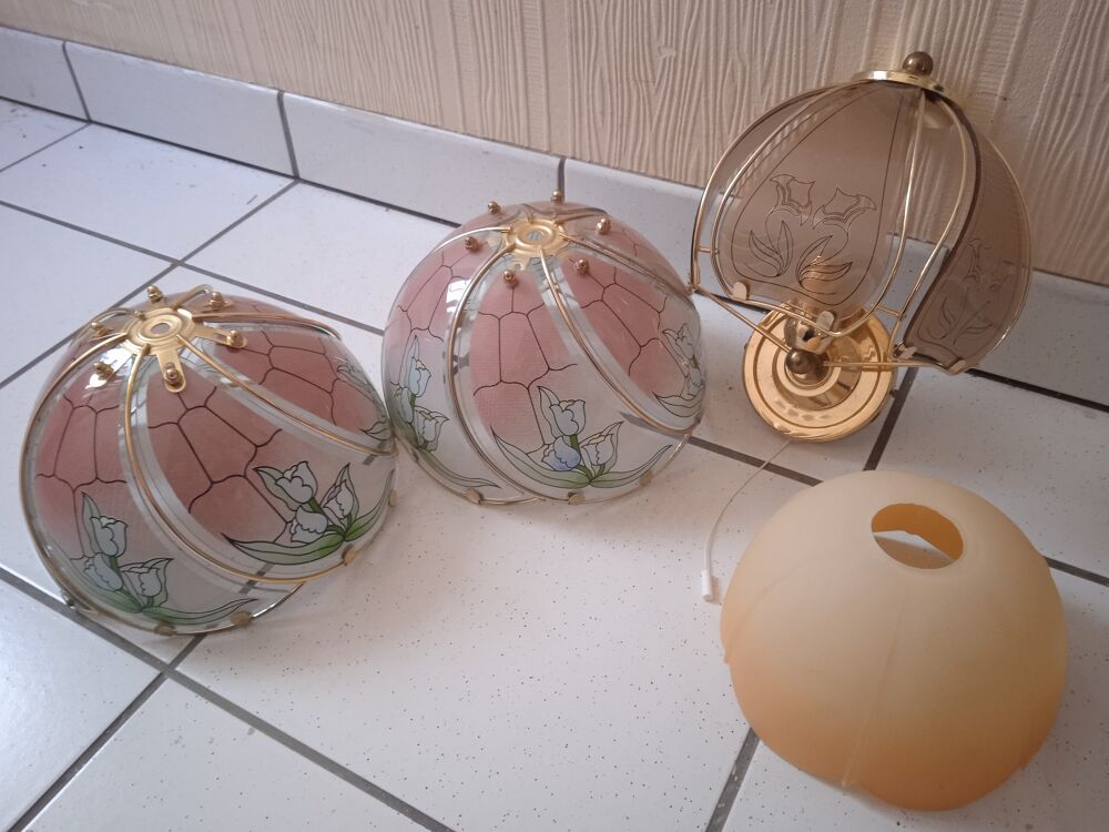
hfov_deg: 63.4
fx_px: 897
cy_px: 416
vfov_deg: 49.7
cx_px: 554
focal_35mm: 28
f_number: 2.2
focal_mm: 3.43
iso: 743
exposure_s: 1/16.7
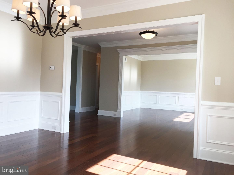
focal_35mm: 29
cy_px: 88
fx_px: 196
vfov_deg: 48.2
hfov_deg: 61.7
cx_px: 117
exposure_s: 1/120
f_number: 2.2
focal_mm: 4.15
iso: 40
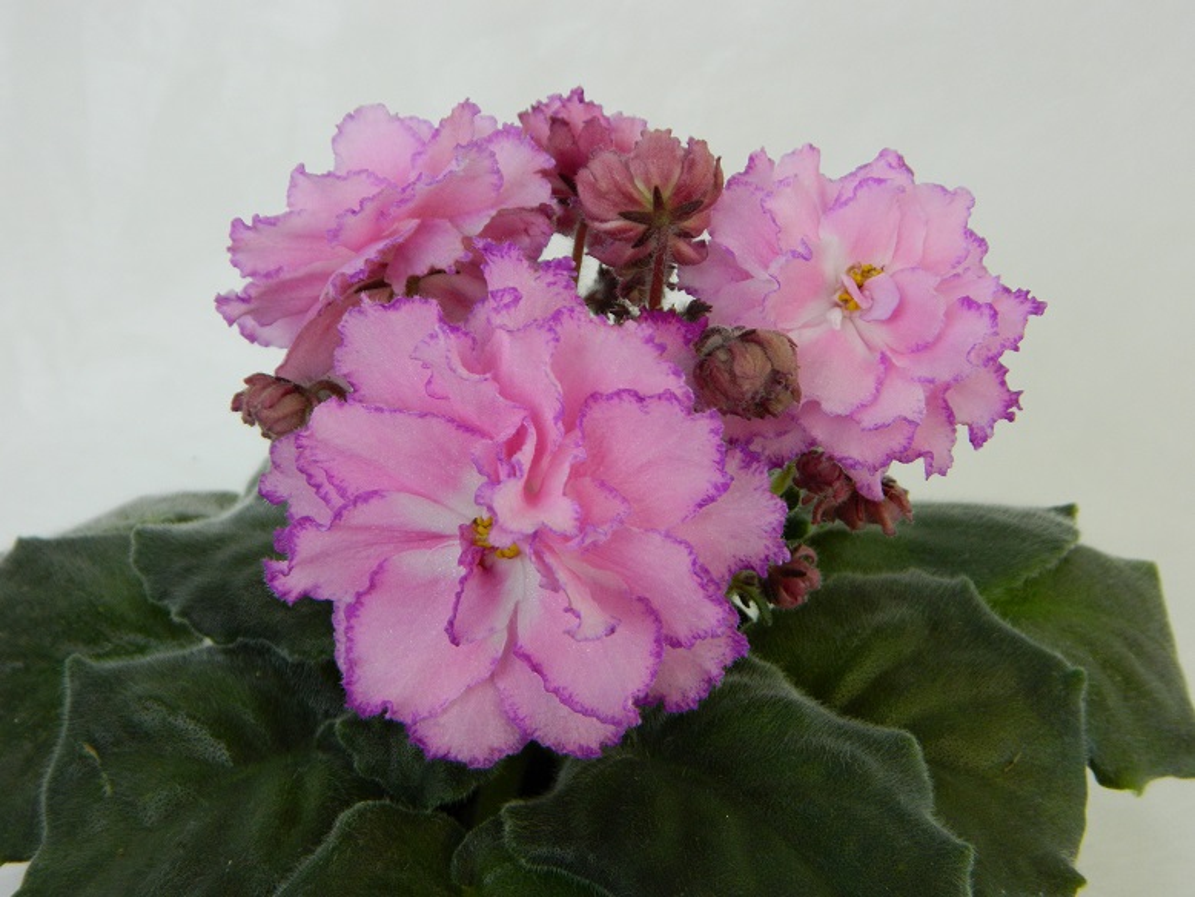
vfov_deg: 30.9
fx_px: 1623
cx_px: 598
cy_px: 448
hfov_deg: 40.4
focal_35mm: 47
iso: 180
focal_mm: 8.4
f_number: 3.6
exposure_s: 1/50
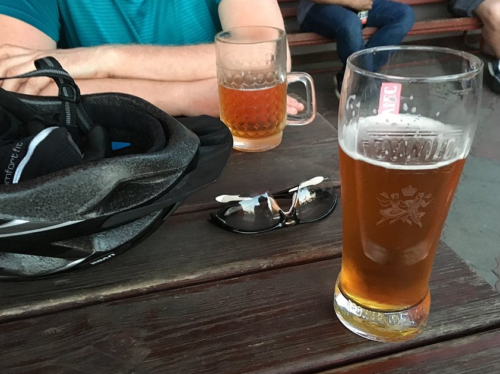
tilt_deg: -30.7
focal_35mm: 31
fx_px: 448
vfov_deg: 45.4
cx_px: 243
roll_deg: +3.2
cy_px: 191
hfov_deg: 58.4
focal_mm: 4.15
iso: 250
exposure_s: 1/17
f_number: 2.2
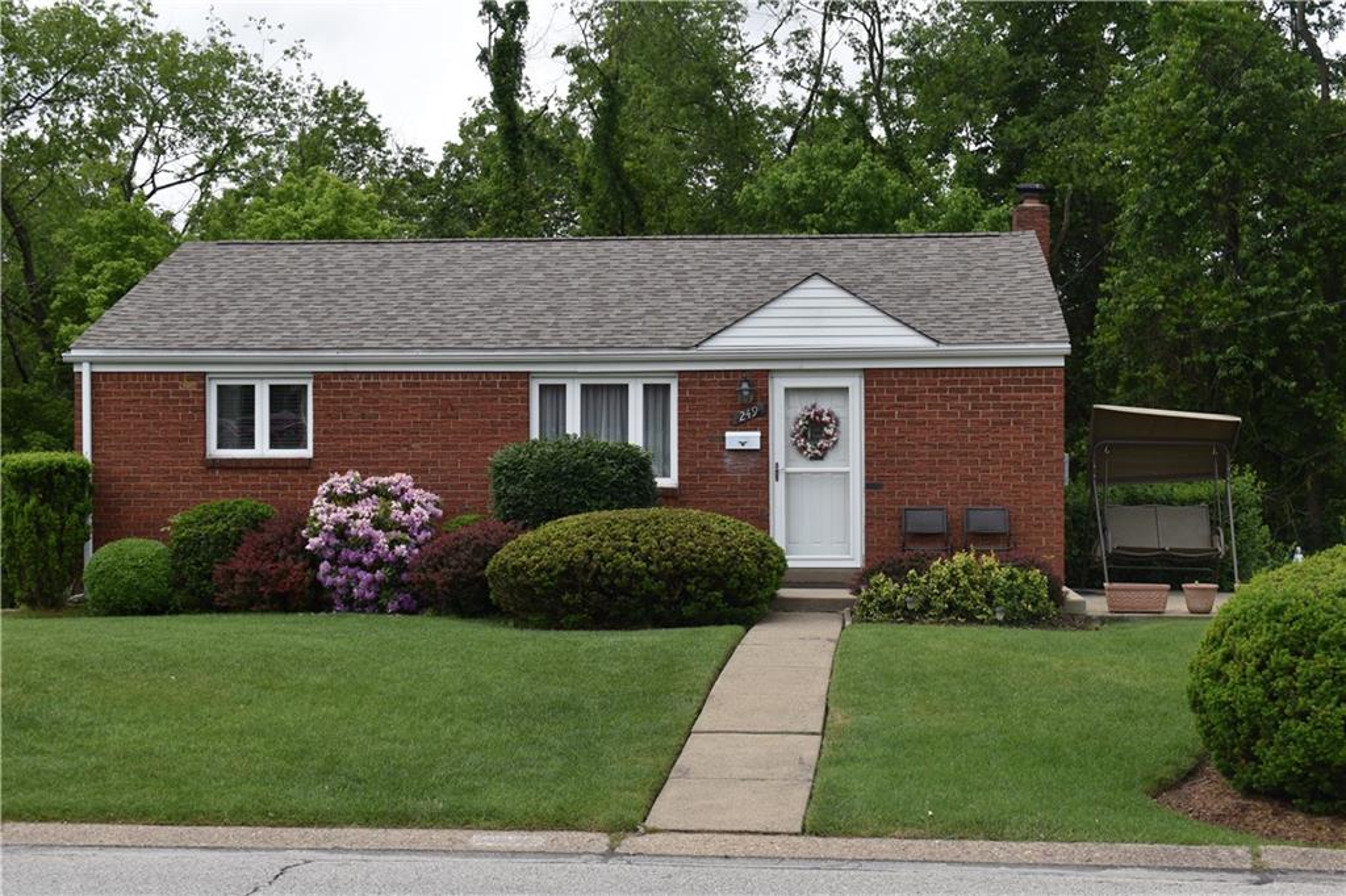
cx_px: 673
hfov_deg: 37.9
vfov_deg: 25.7
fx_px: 1962
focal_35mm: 52
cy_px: 448
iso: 100
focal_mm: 35
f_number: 8
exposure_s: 1/250
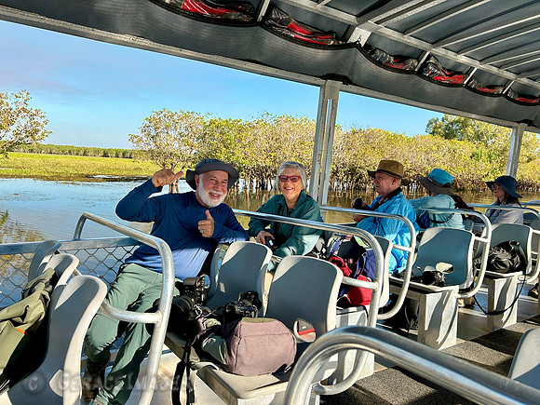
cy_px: 202
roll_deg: -3.0
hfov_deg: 67.3
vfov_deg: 53.1
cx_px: 270
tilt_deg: -5.1
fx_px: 406
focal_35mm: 26
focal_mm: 5.7
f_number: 1.5
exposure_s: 1/2299
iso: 50
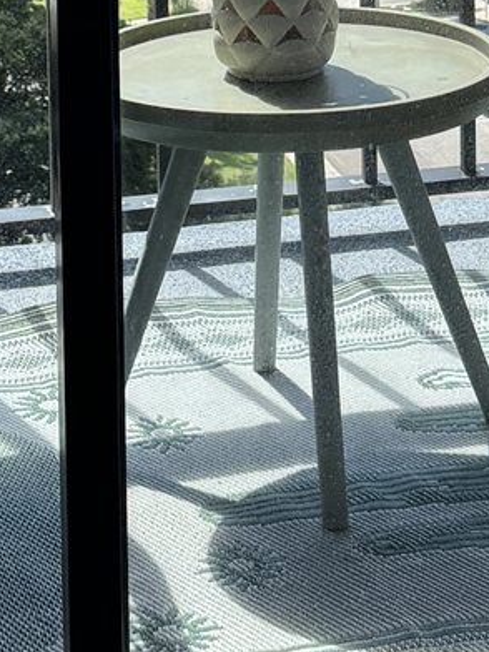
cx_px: 364
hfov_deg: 9.7
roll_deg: +1.5
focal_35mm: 153
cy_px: -221
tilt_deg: -10.7
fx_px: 2882
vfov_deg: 12.5
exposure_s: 1/1912
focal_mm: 5.96
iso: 50
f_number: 1.6
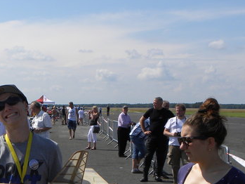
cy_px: 146
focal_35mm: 94
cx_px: 1
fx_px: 666
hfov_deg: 20.2
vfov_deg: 15.6
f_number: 3.5
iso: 64
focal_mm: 7.3
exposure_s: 1/1200
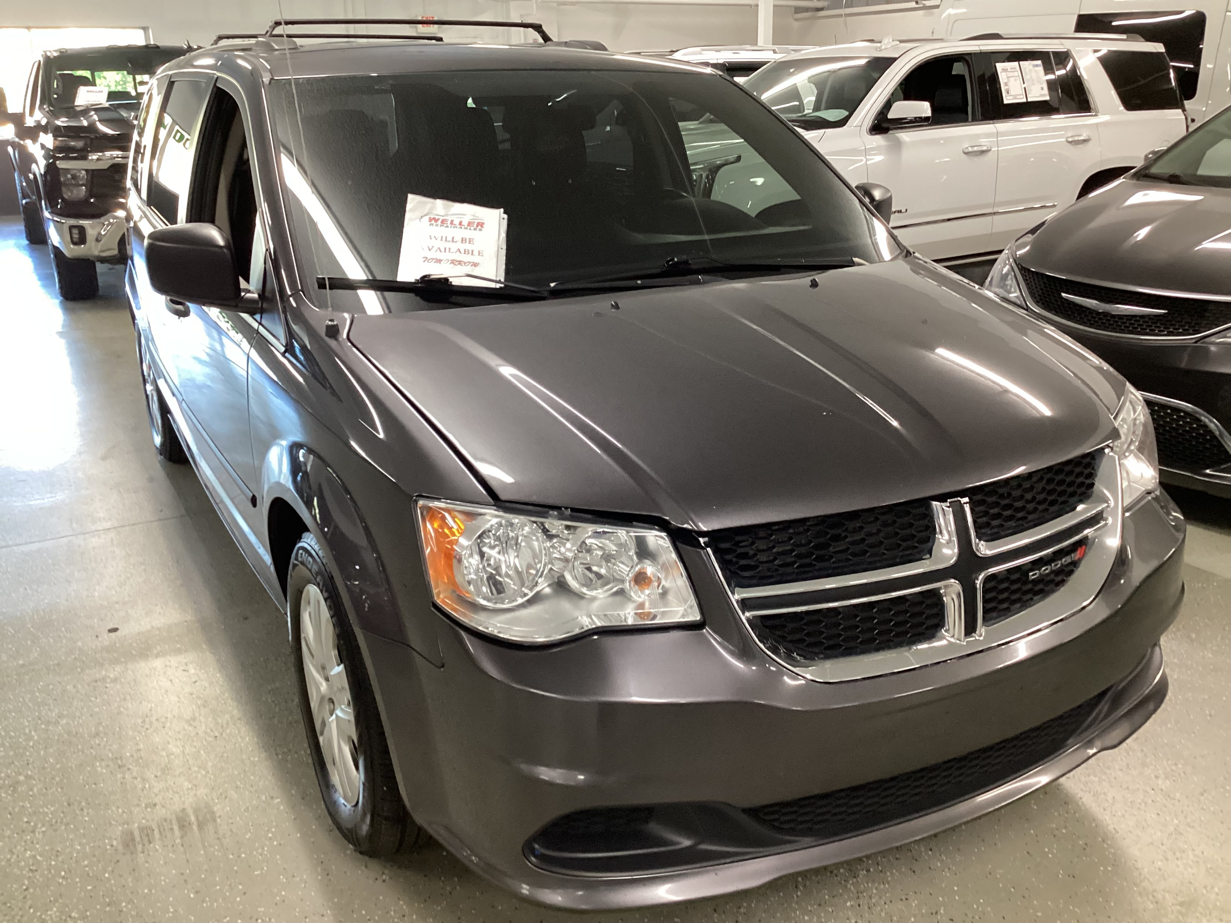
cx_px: 616
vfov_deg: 45.4
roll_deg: +0.3
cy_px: 462
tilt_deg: -19.9
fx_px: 1102
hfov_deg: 58.4
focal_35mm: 31
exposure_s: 1/50
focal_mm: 3.3
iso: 250
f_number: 2.4
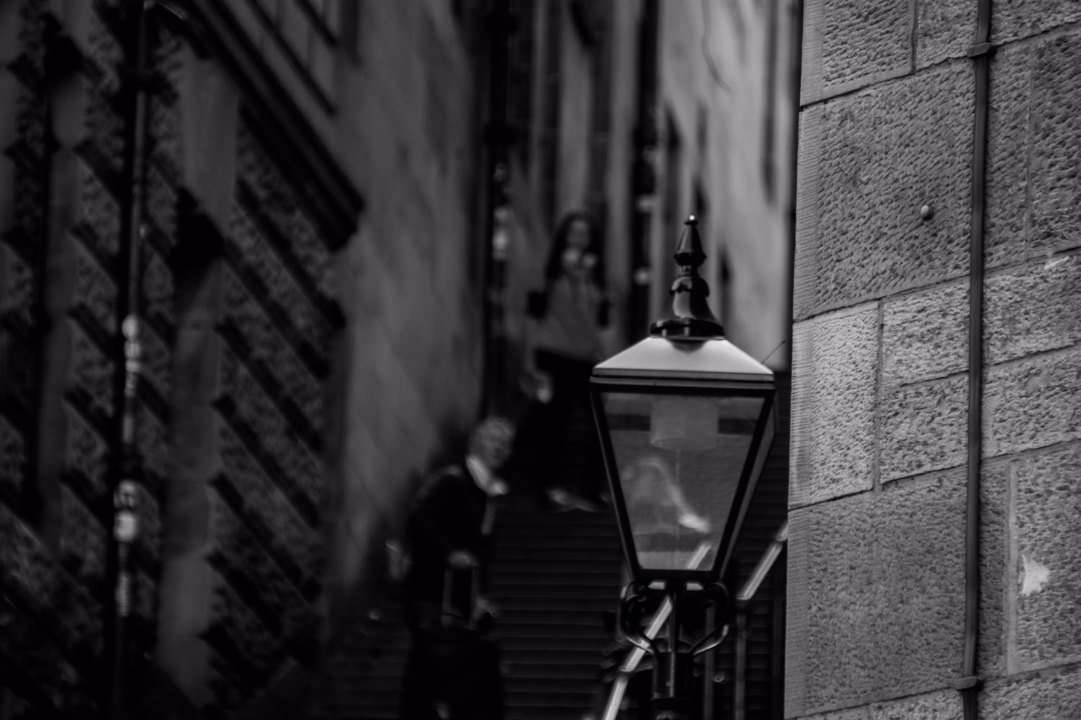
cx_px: 540
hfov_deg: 5.1
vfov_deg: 3.4
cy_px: 360
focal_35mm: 405
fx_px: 12160
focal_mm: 270
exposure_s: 1/200
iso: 400
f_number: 6.3
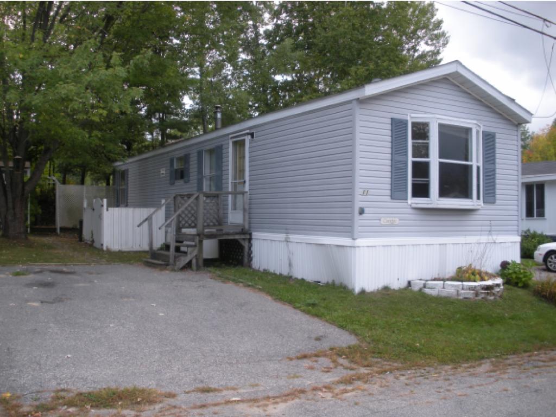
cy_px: 208
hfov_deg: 51.3
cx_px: 278
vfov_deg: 39.7
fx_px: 579
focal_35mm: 36
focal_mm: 6.3
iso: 64
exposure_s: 1/60.7
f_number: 3.5
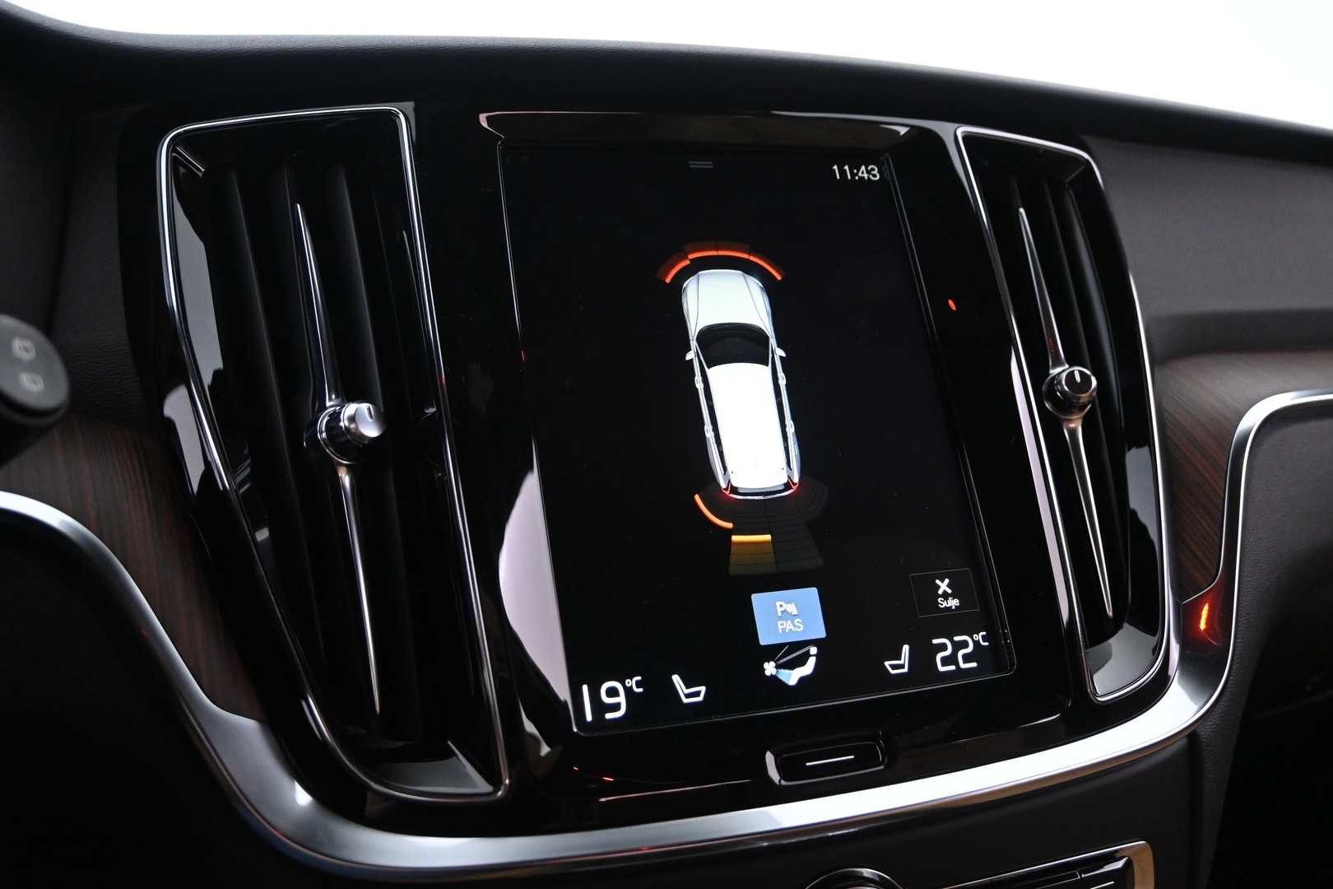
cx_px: 666
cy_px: 444
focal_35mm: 30
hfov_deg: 61.9
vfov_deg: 43.6
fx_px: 1111
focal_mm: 20
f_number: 3.8
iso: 3200
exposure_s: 1/30
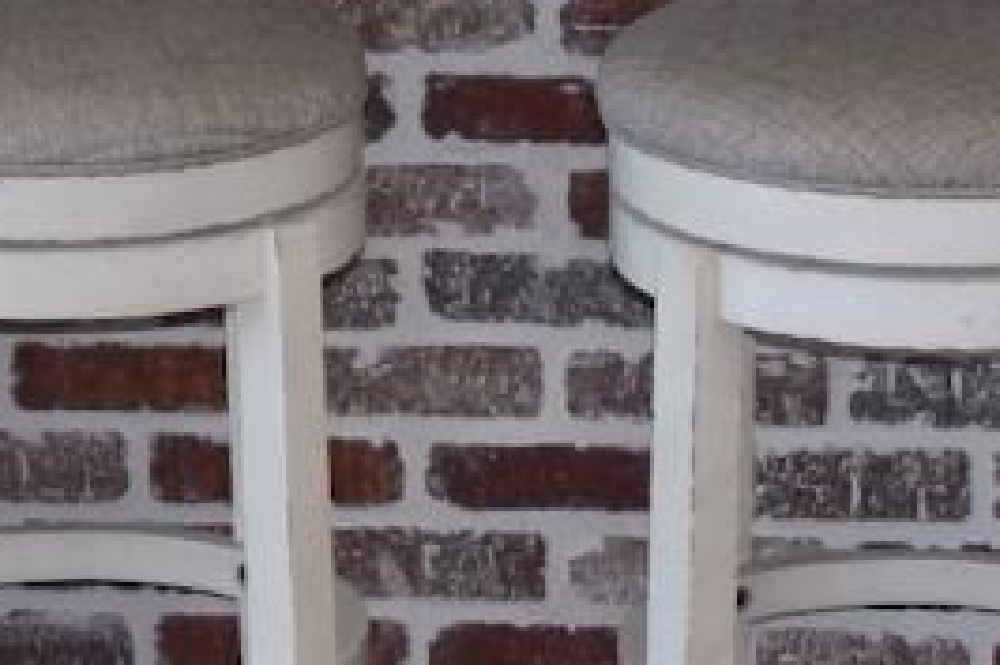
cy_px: -1123
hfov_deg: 10.0
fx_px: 5635
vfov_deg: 6.3
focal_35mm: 203
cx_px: -124
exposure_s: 1/125
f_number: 5.6
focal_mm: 24
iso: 800
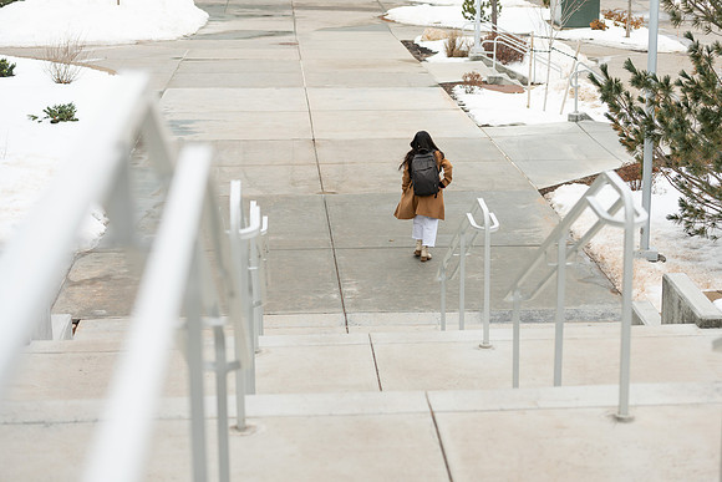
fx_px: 1524
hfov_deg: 26.6
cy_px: 229
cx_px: 387
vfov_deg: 18.0
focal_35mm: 76
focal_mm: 70
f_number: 2.8
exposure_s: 1/320
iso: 80
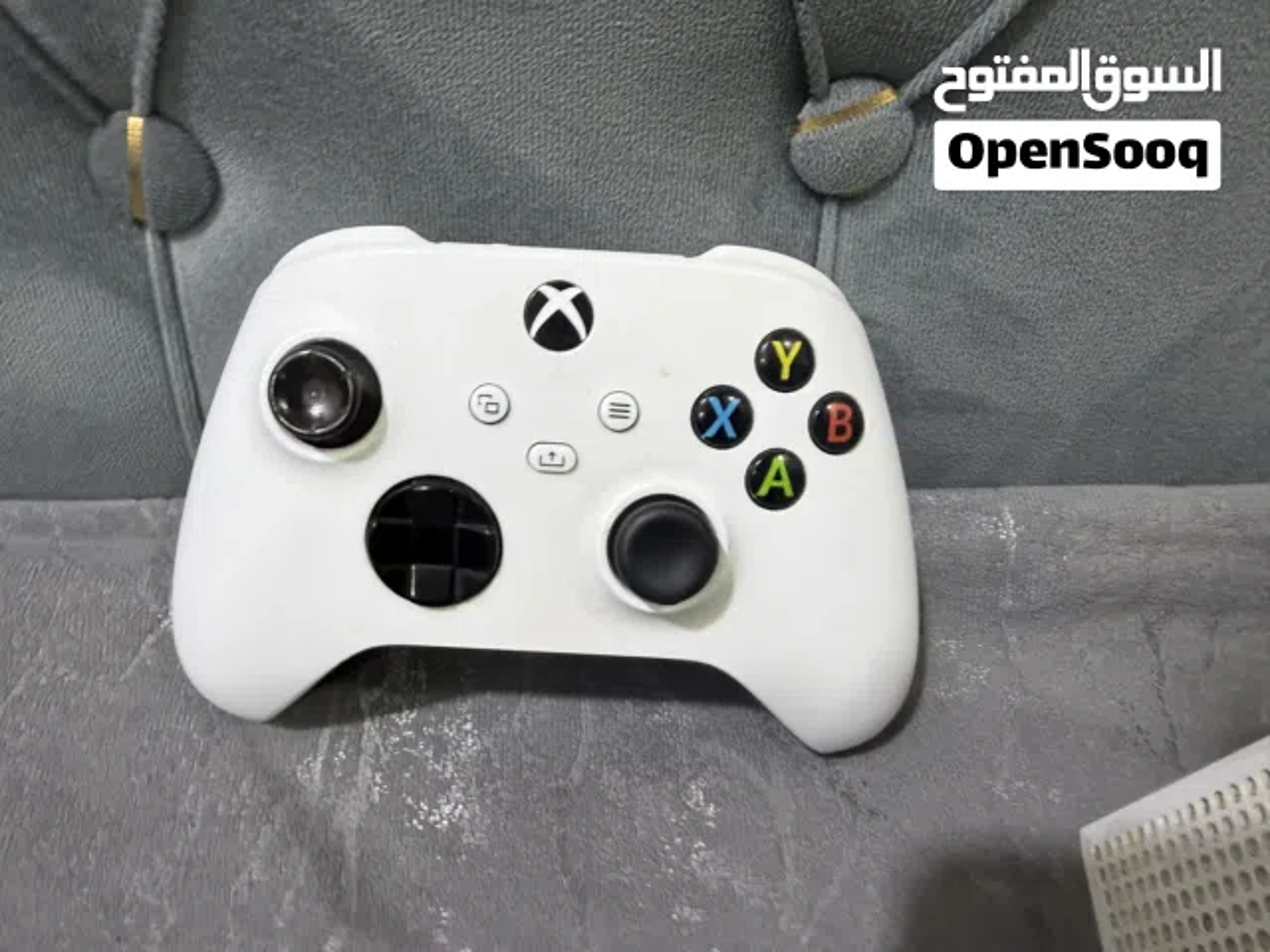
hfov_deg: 71.6
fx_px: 881
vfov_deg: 56.8
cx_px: 635
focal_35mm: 24
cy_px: 476
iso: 200
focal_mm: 2.22
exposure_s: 1/50
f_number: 2.2
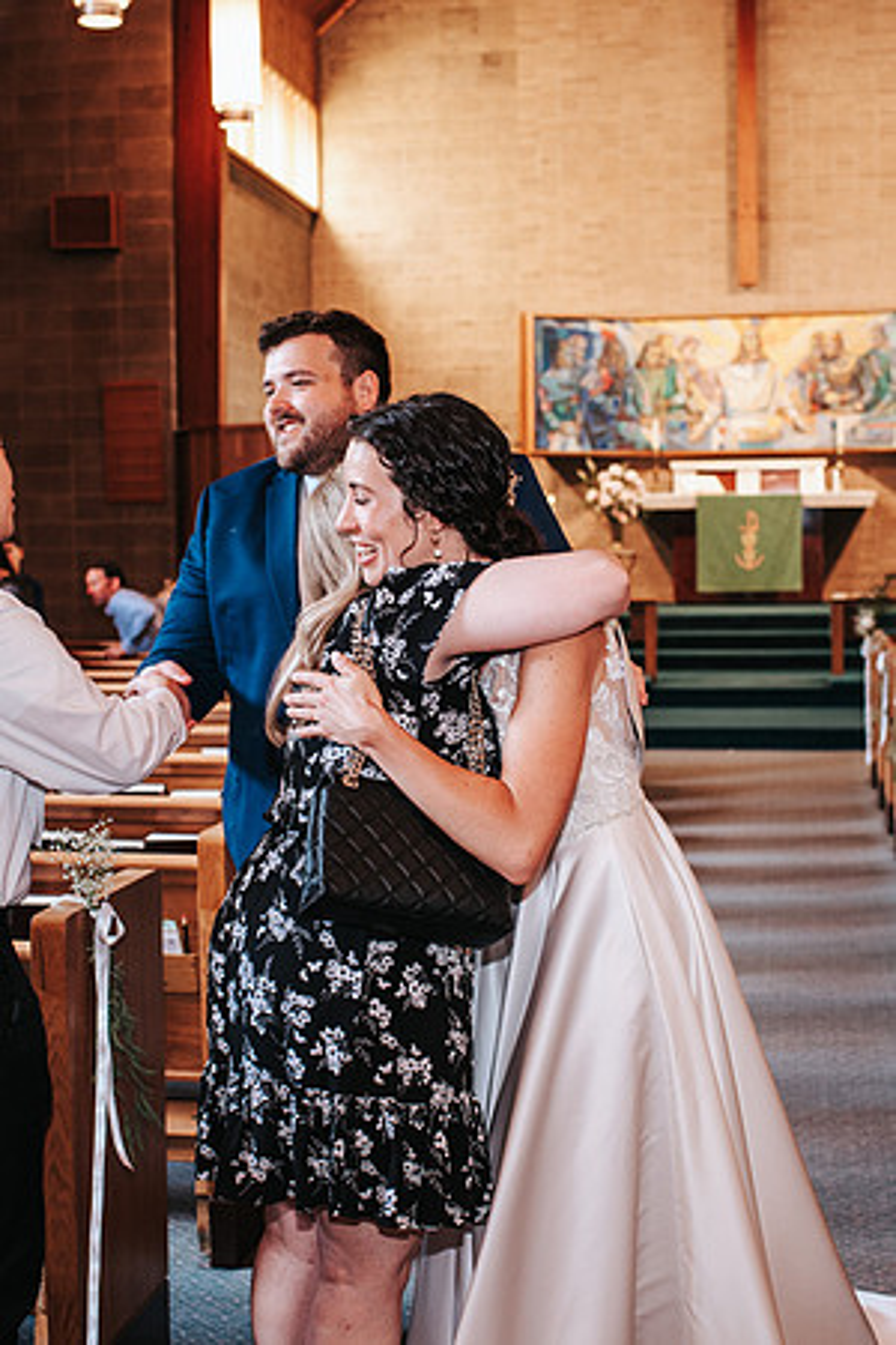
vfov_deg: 37.9
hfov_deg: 25.7
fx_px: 1958
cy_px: 672
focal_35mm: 52
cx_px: 385
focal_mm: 35
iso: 1000
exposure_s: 1/125
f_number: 3.2
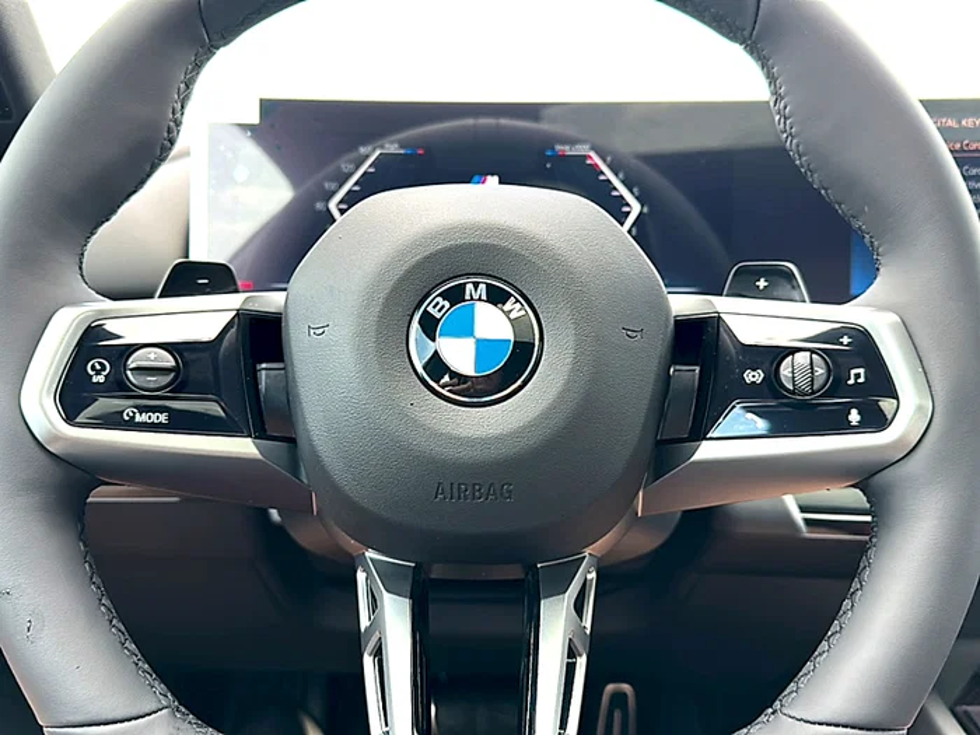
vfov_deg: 54.9
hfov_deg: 69.4
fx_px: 708
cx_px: 490
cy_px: 368
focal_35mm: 25
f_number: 1.78
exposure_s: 1/206
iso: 100
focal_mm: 6.86
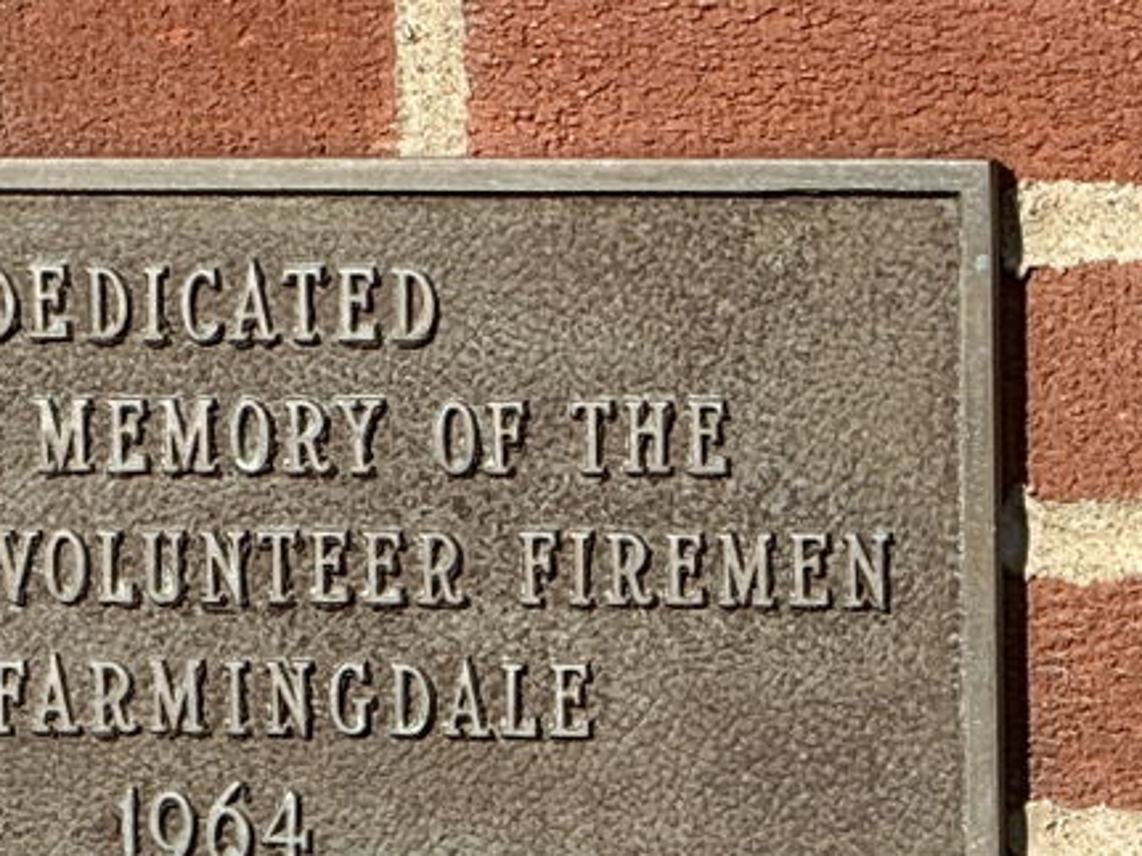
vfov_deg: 2.8
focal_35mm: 535
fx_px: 17645
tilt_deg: -7.0
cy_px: 827
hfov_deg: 3.7
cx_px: 429
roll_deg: +0.9
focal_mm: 15.66
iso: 50
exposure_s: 1/1186
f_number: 2.8
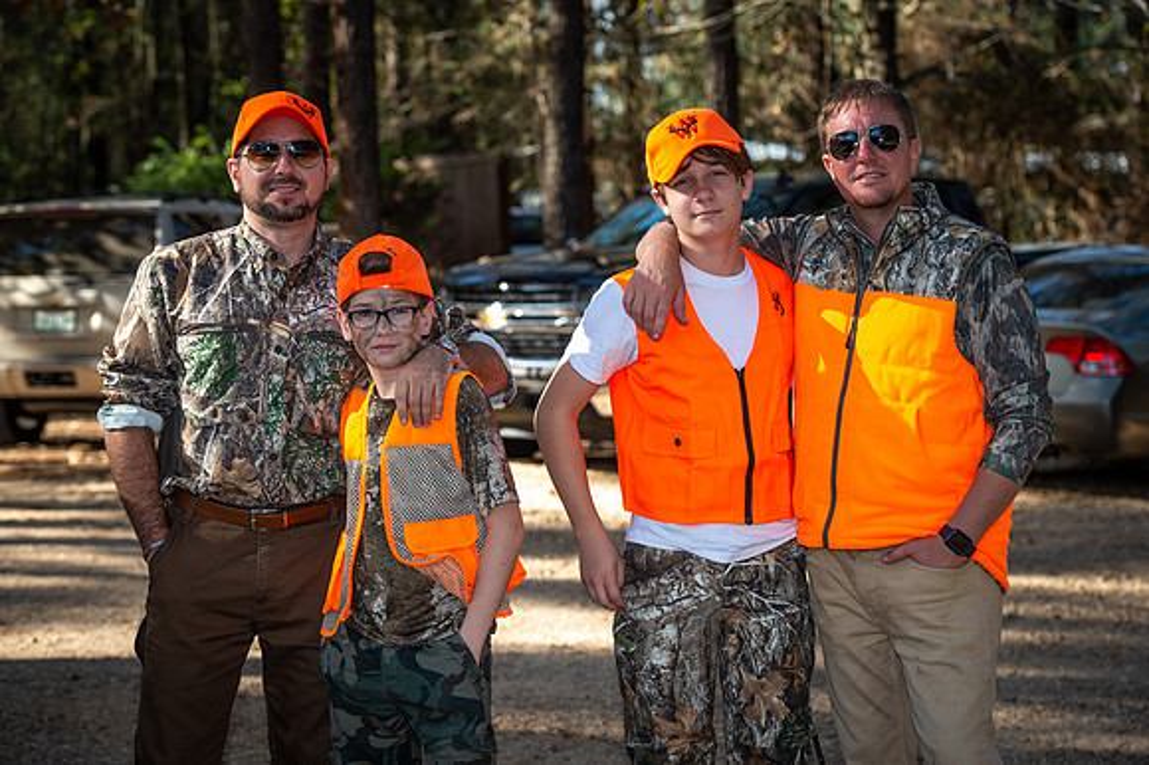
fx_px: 3030
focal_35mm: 95
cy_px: 382
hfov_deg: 21.5
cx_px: 574
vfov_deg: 14.4
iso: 100
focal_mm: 95
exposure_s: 1/100
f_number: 5.6
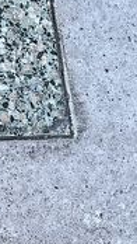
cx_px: -176
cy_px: -25
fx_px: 839
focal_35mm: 130
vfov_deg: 16.0
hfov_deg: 8.6
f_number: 1.6
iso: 50
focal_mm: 5.1
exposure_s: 1/367
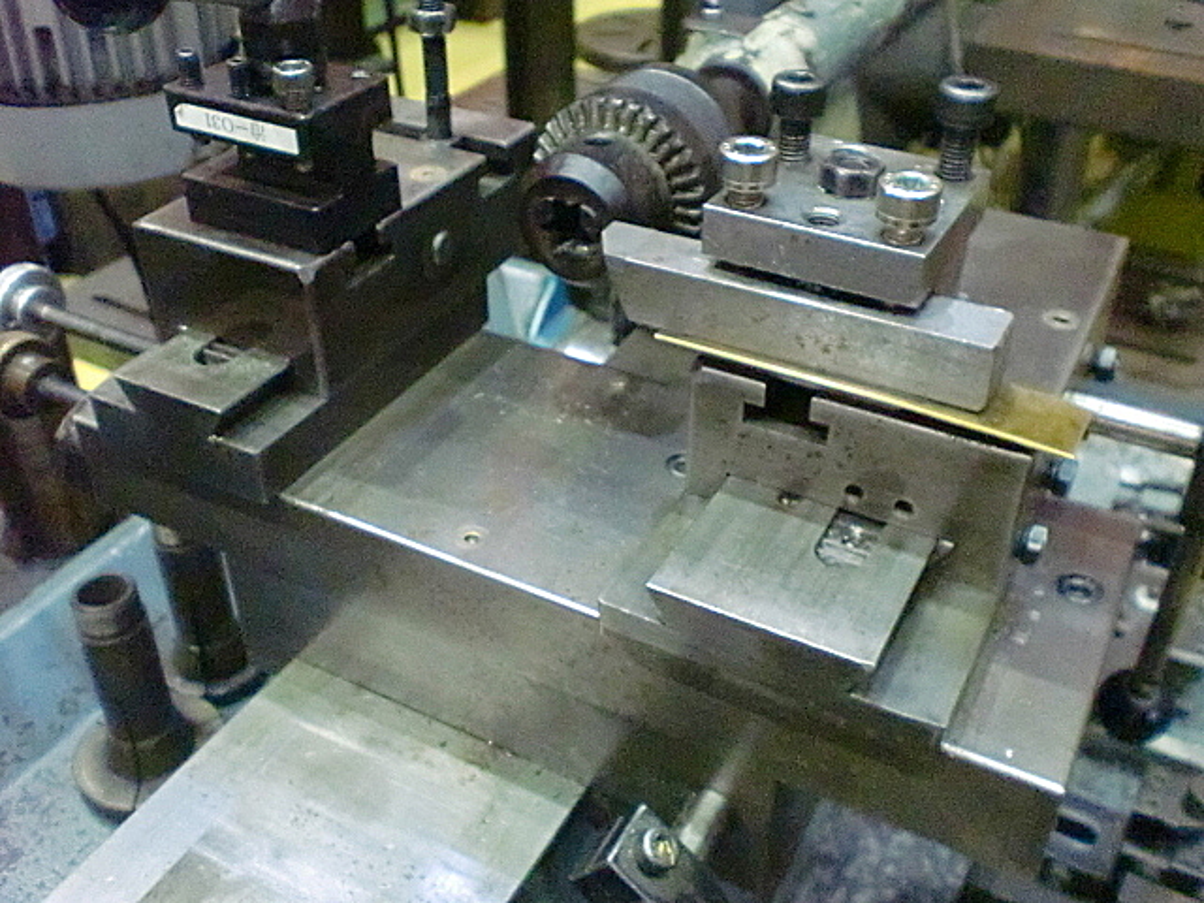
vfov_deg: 40.7
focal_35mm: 35
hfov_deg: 52.6
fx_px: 1217
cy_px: 452
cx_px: 602
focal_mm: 6.3
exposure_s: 1/50
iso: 1600
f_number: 3.1
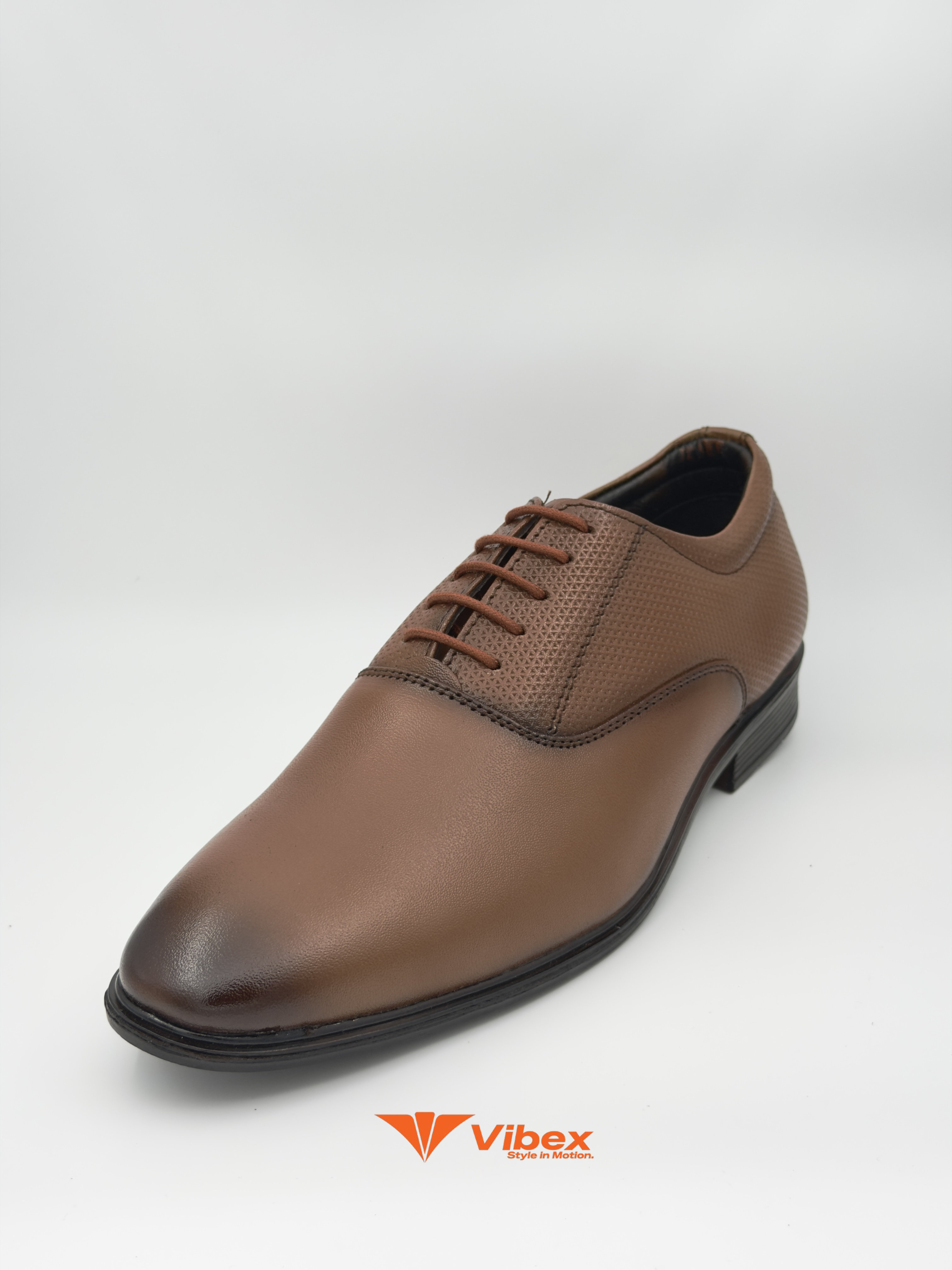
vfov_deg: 39.7
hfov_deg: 30.3
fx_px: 1760
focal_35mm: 48
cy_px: 635
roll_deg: +0.0
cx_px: 476
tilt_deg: -22.4
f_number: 1.78
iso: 64
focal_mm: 6.76
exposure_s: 1/1330
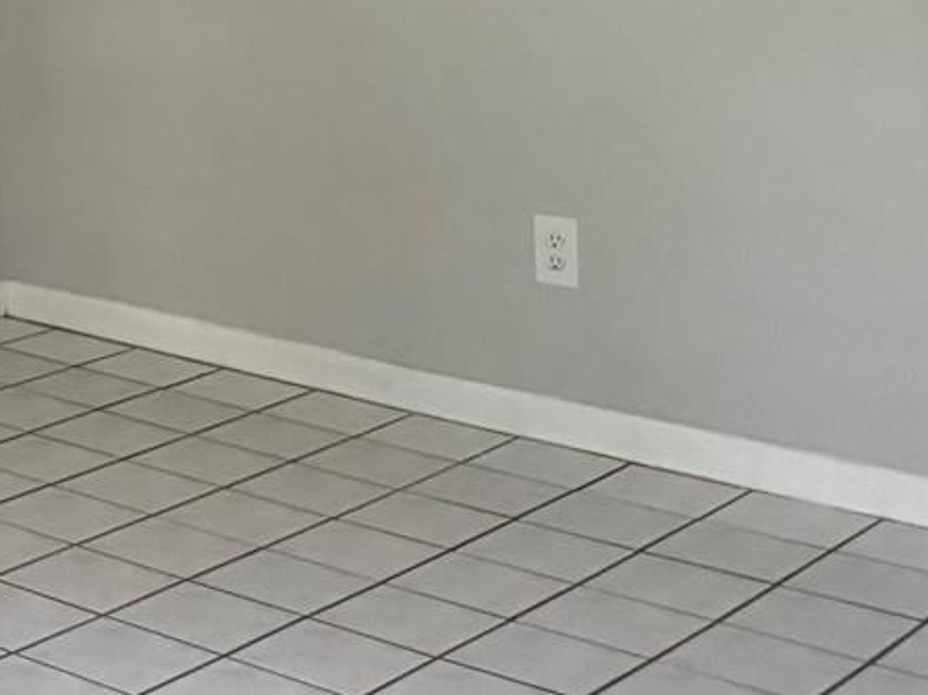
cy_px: -263
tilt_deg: -1.3
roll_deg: +0.8
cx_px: -378
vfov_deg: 16.1
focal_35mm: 86
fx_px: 2305
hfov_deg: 20.2
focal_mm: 6.76
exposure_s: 1/40
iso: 800
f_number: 1.78
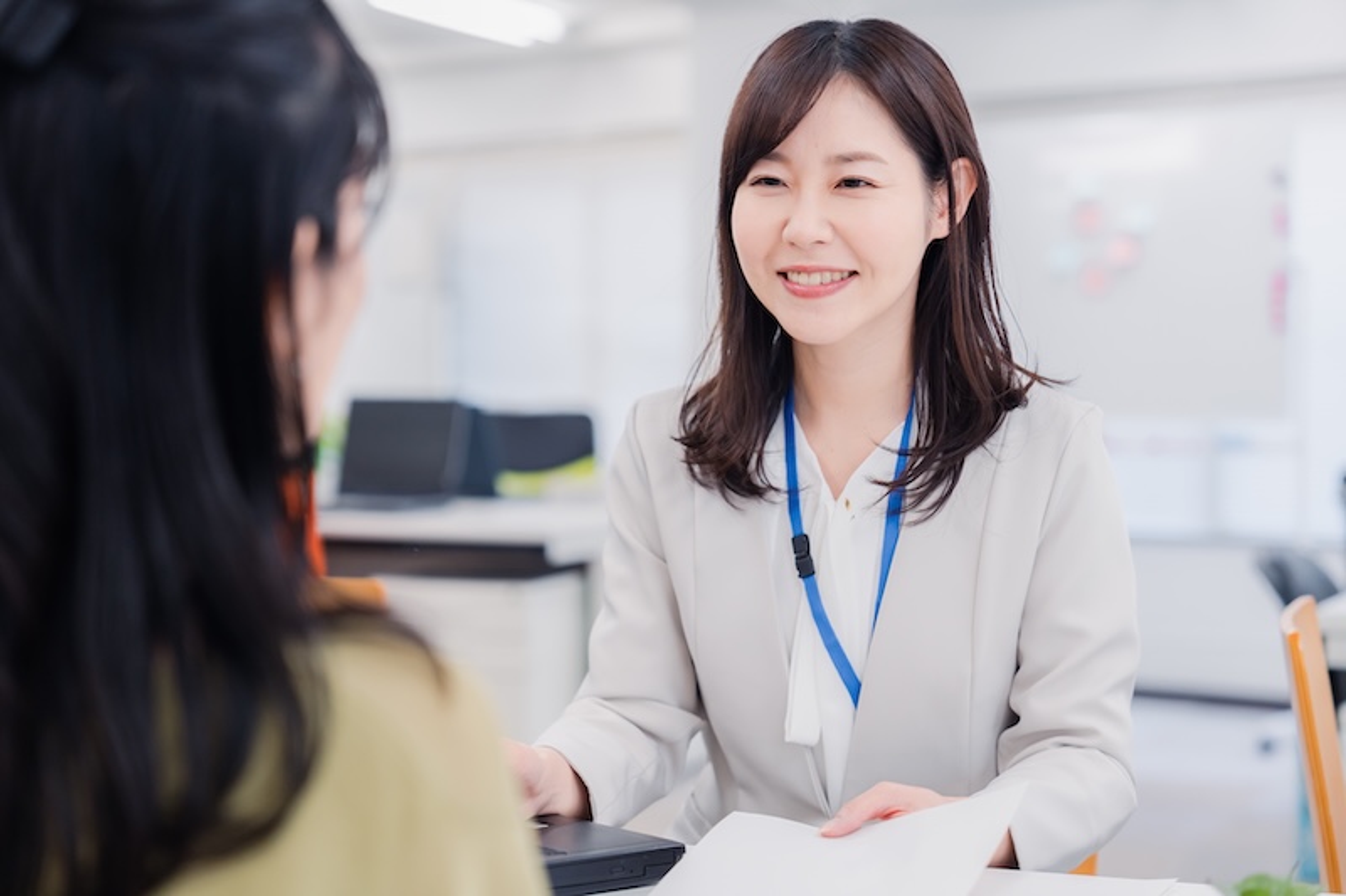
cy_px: 448
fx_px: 2617
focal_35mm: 70
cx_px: 673
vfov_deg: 19.4
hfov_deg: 28.8
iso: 500
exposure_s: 1/320
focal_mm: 70
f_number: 2.8
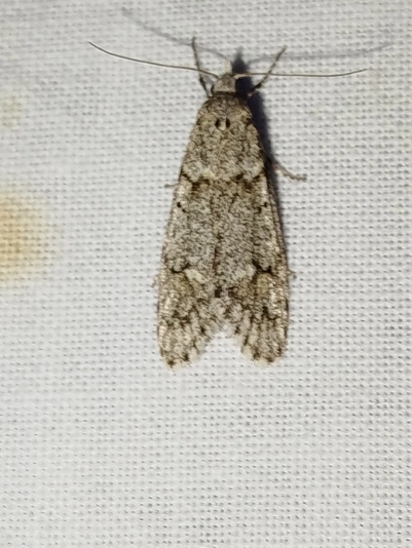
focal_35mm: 103
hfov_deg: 14.4
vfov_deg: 19.1
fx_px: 1633
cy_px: 242
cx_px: 234
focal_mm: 5.31
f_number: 1.7
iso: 64
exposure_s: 1/50
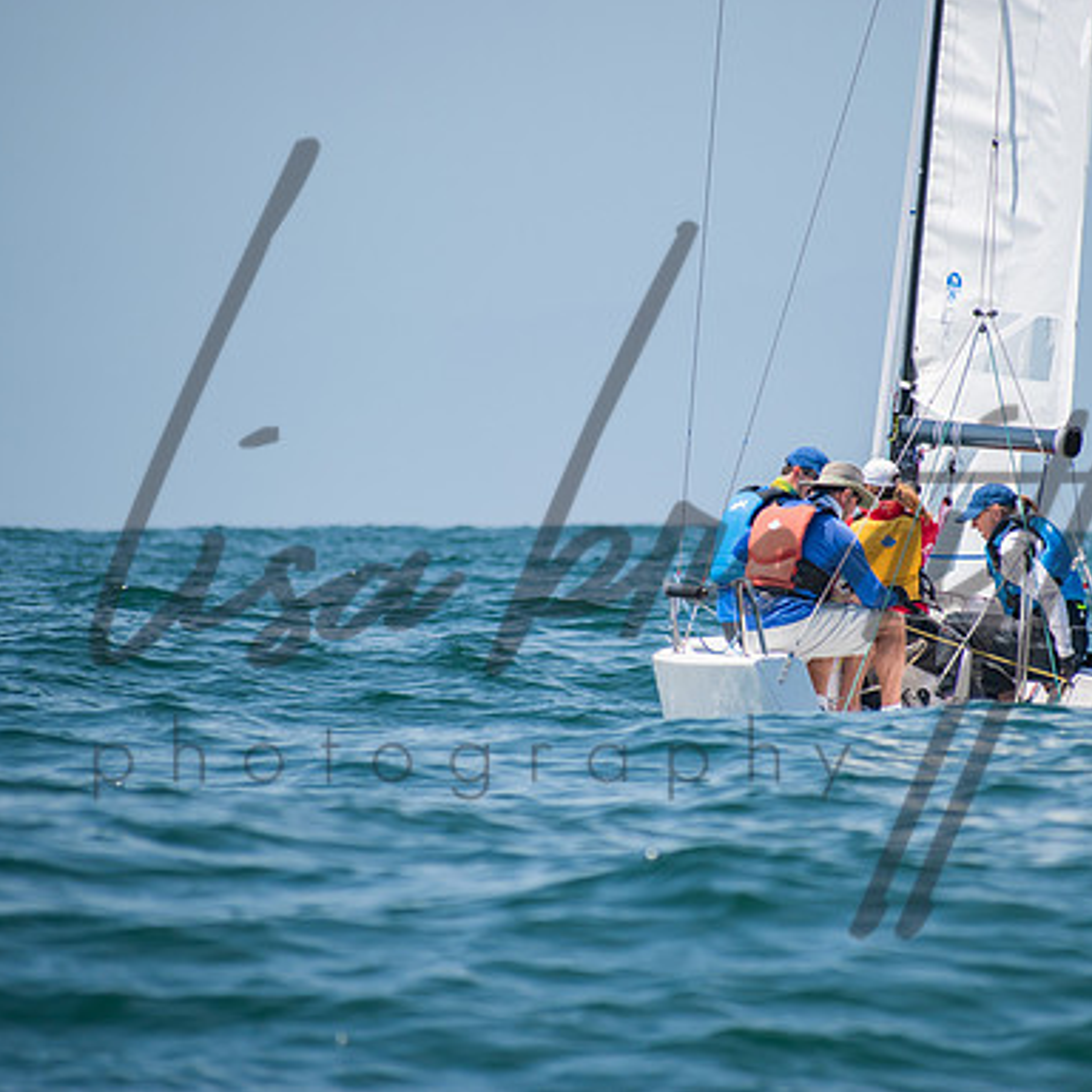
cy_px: 545
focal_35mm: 481
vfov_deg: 3.6
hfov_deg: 3.6
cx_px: 725
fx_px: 17167
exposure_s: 1/800
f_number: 6.3
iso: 200
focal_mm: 250
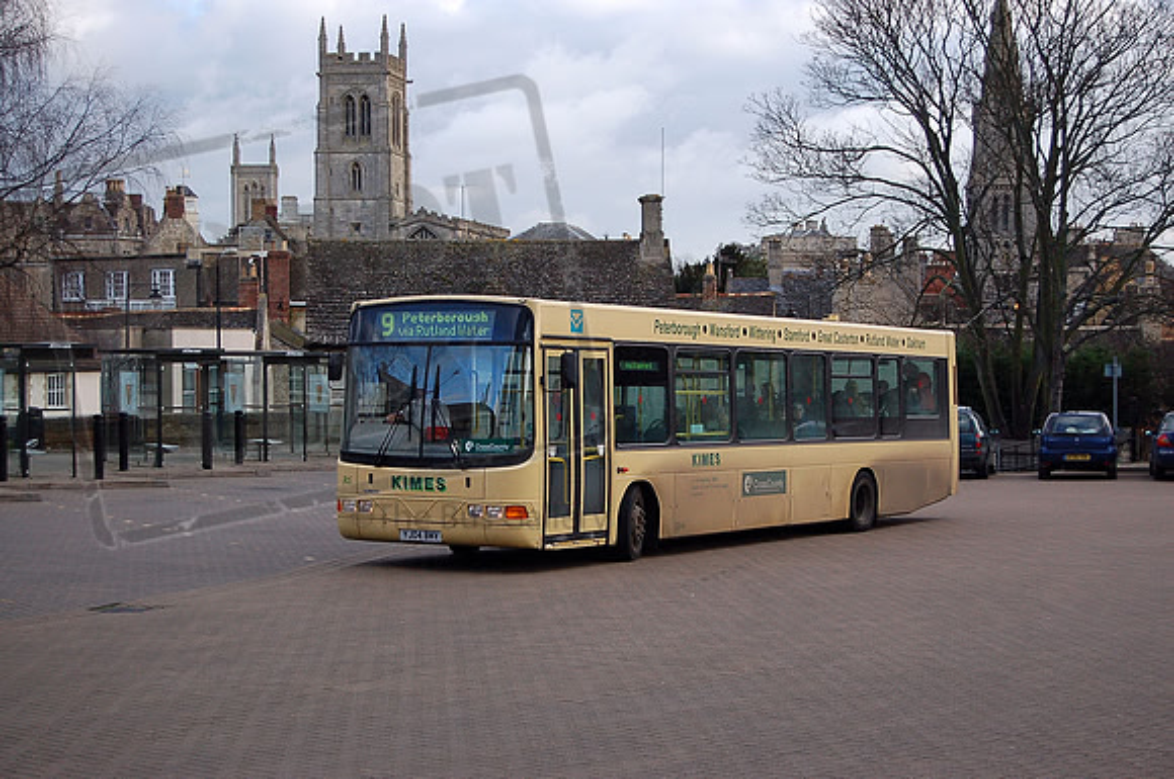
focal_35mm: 68
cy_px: 390
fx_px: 2198
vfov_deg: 20.1
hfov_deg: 29.9
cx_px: 587
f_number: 5.3
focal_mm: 45
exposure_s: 1/500
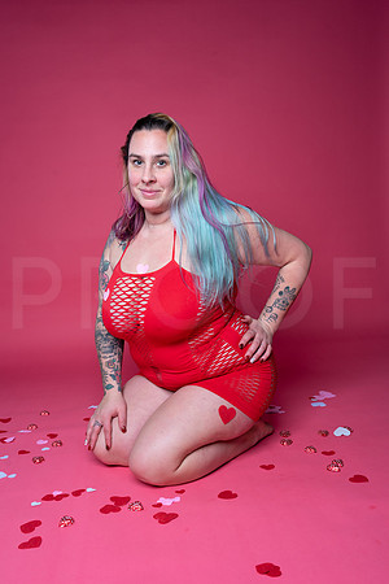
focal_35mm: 35
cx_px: 194
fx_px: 567
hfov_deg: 37.9
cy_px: 292
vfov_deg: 54.4
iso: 100
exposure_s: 1/160
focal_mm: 35
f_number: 8
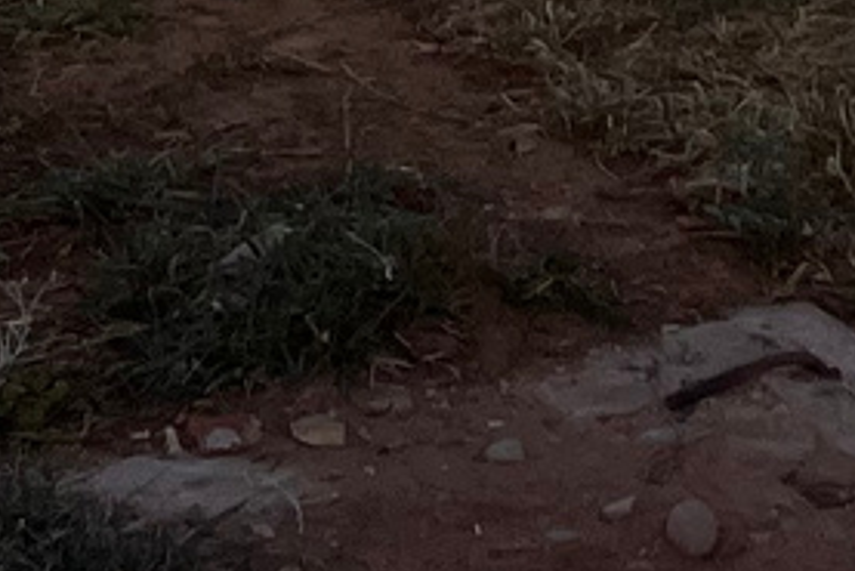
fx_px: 4752
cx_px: 630
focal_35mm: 200
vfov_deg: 6.0
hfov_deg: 10.3
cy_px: -1562
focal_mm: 5.1
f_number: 1.6
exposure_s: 1/3745
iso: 50
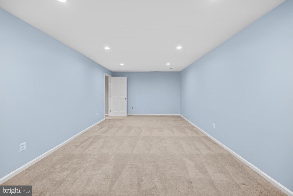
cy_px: 98
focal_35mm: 14
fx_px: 114
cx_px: 146
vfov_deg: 81.3
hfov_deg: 104.2
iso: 100
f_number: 4
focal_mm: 14
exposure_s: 1/5
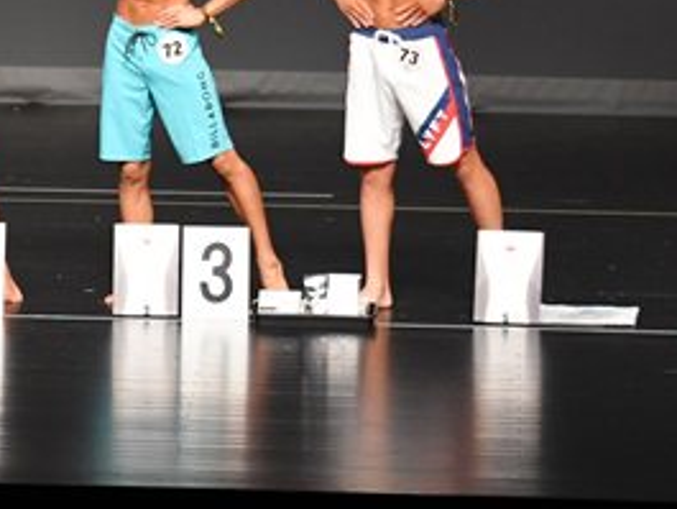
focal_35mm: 421
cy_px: 33
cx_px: -144
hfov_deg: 4.7
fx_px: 8237
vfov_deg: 3.5
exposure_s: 1/400
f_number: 5.6
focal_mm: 100
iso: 2500
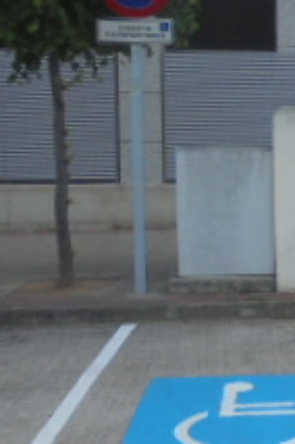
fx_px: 999
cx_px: 474
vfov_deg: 25.1
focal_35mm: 81
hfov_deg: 15.2
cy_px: 255
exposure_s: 1/640
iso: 100
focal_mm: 4.6
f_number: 3.5
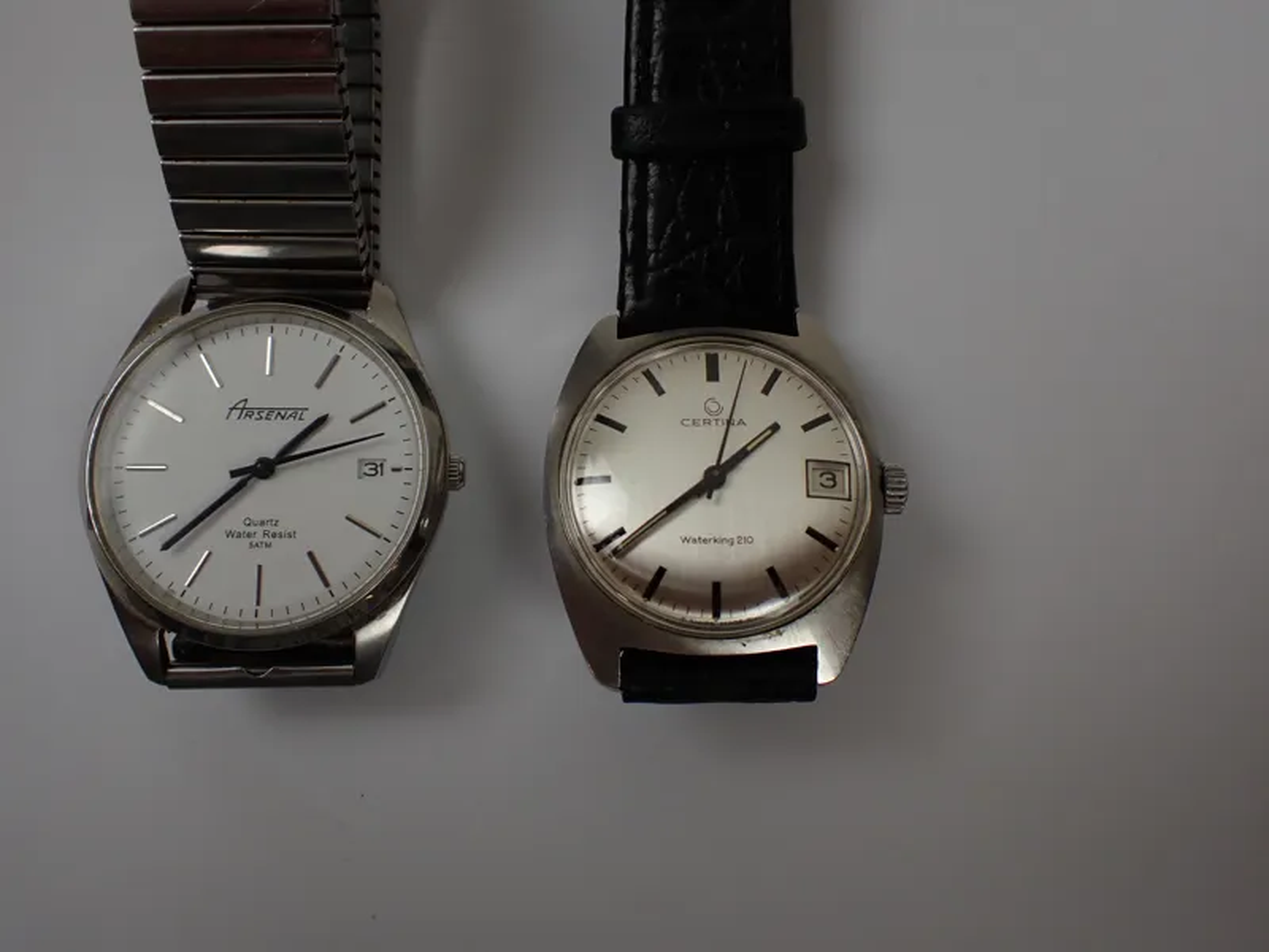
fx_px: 1100
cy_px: 476
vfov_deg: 46.8
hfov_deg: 60.0
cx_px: 634
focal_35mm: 30
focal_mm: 5.4
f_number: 2.3
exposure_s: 1/125
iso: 125
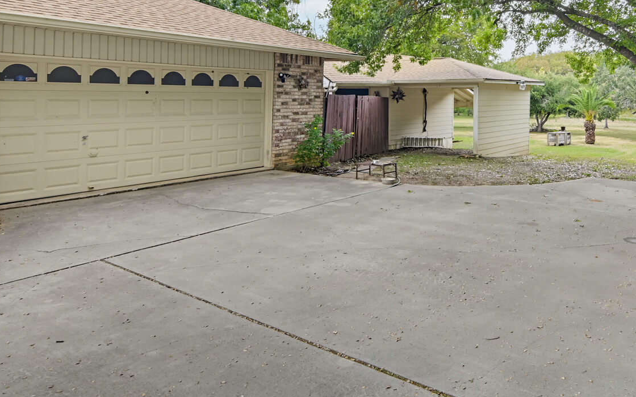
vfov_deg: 43.2
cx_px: 406
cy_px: 102
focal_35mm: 28
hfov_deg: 65.3
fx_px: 485
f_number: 7.1
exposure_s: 1/20
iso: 100
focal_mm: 13
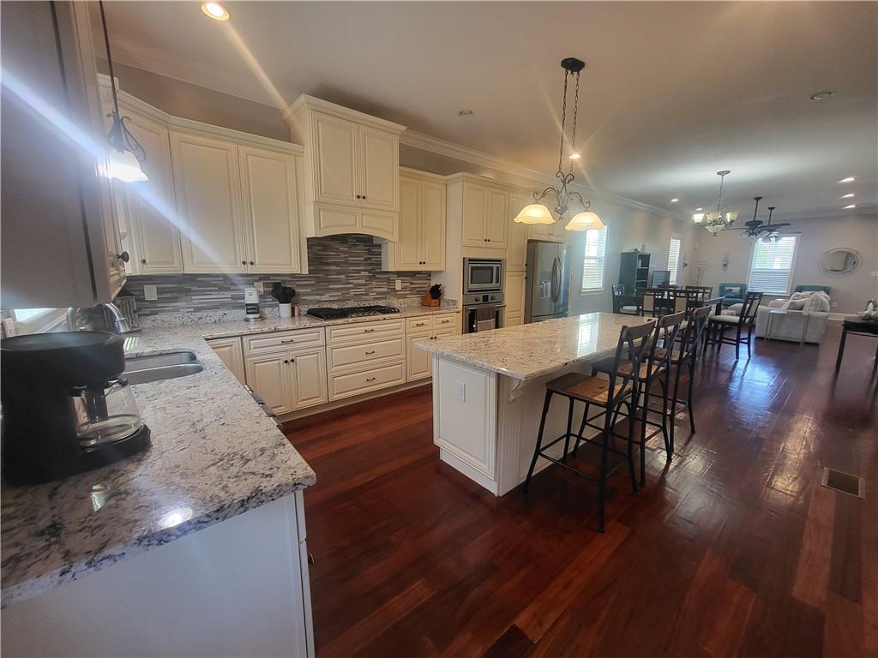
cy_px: 329
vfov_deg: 89.9
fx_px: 330
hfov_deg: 106.2
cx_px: 439
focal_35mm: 13
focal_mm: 1.74
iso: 200
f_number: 2.2
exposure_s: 1/60
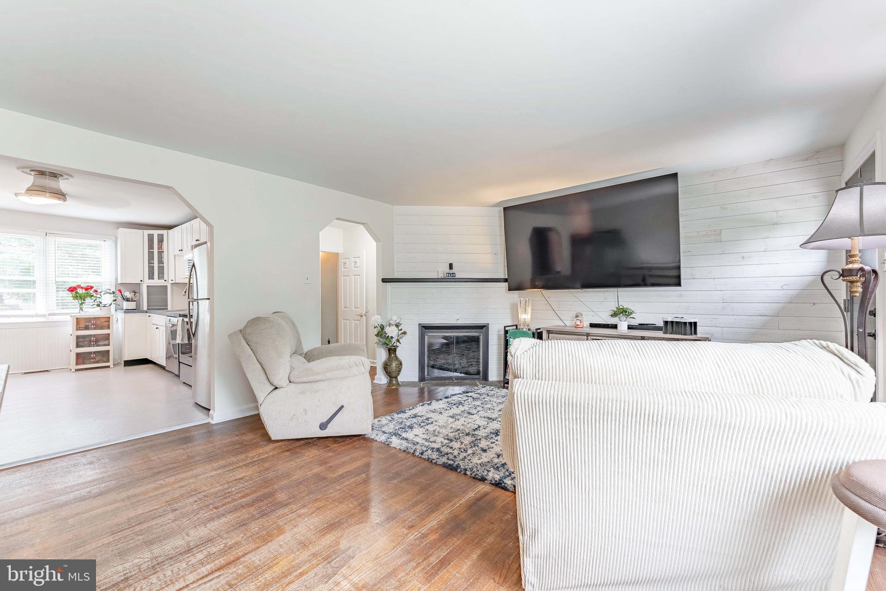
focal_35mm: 14
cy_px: 296
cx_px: 443
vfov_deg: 81.2
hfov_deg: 104.3
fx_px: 345
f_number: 8
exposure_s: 1/200
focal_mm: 14
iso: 320
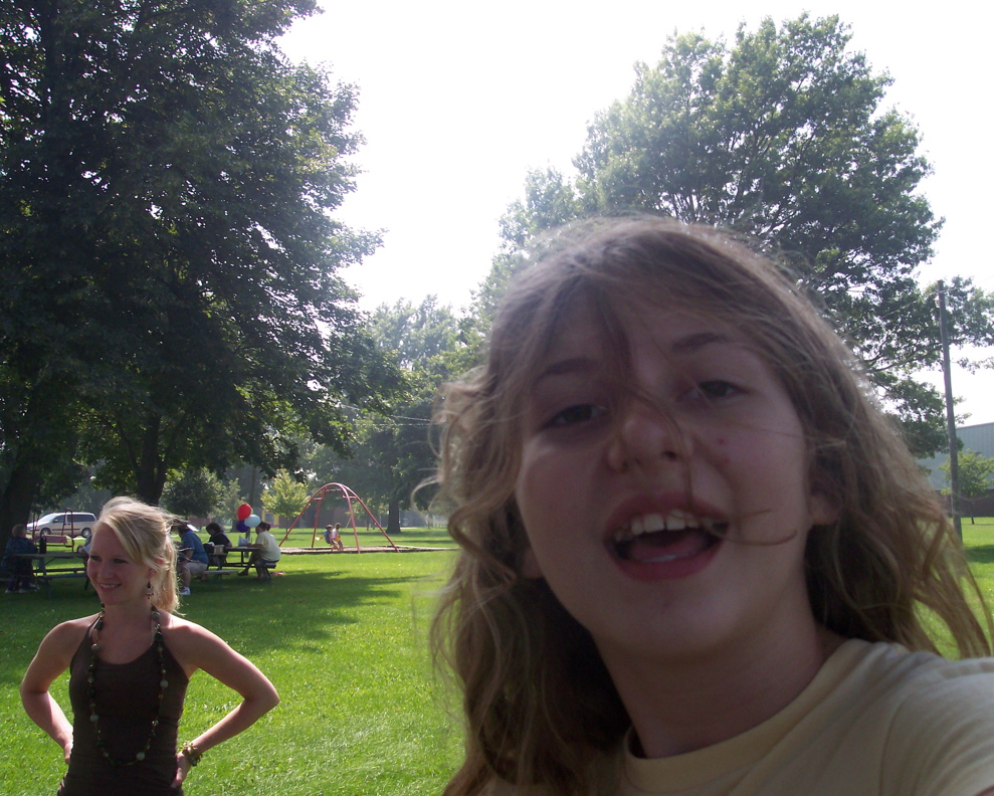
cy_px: 400
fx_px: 1177
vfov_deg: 37.4
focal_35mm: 40
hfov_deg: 45.7
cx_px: 536
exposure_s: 1/350
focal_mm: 8
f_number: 4.8
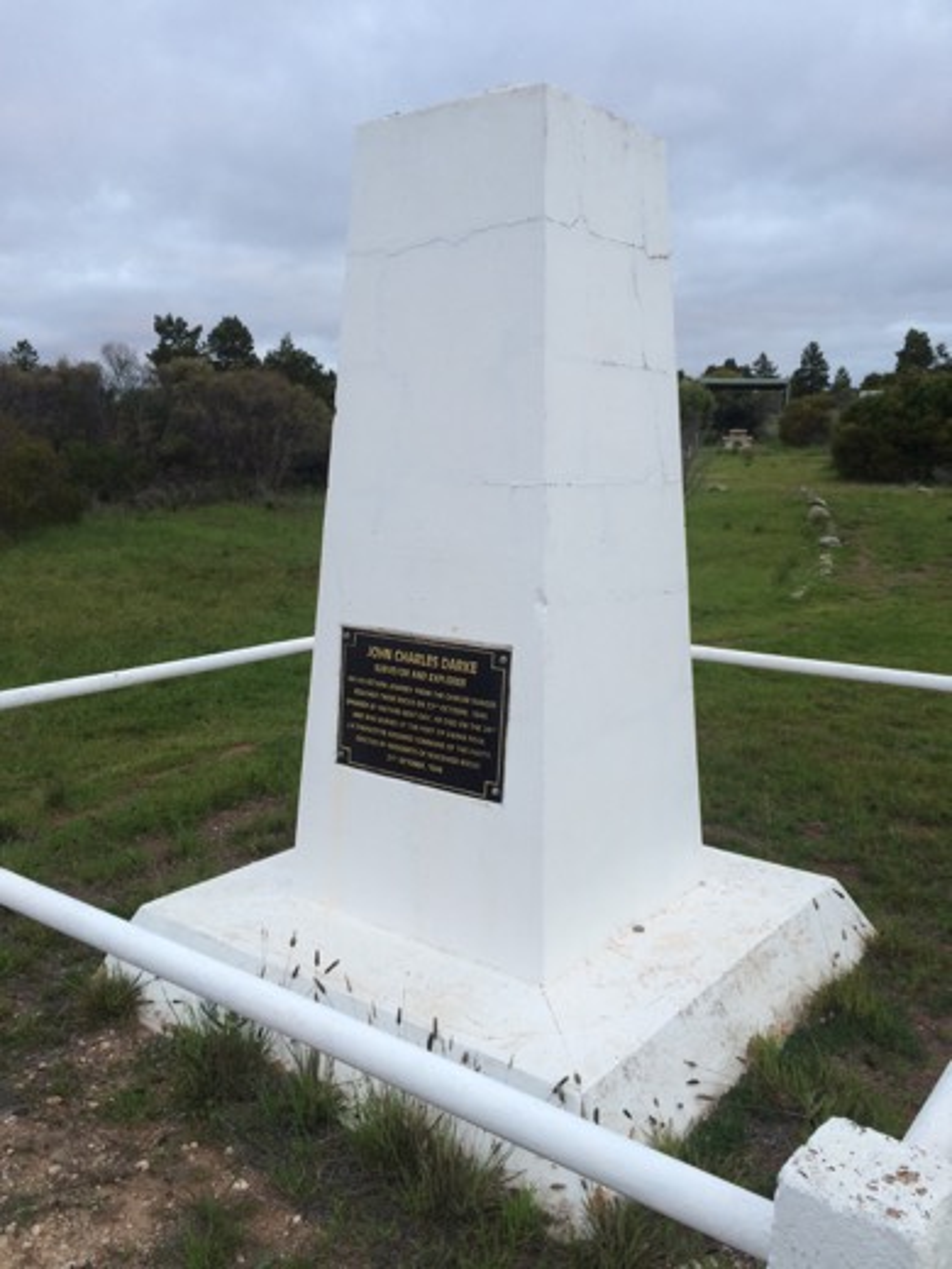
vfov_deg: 61.7
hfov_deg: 48.2
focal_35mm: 29
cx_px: 476
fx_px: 1063
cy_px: 634
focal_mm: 4.15
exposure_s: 1/40
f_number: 2.2
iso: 32
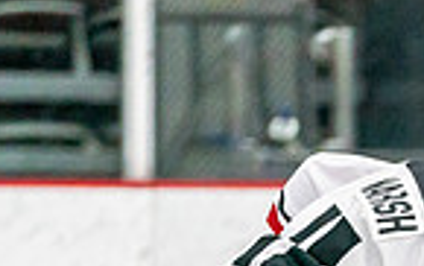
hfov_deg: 2.4
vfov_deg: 1.5
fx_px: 10019
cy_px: 602
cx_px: 573
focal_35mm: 866
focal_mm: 184
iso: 3200
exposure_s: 1/1250
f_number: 2.8
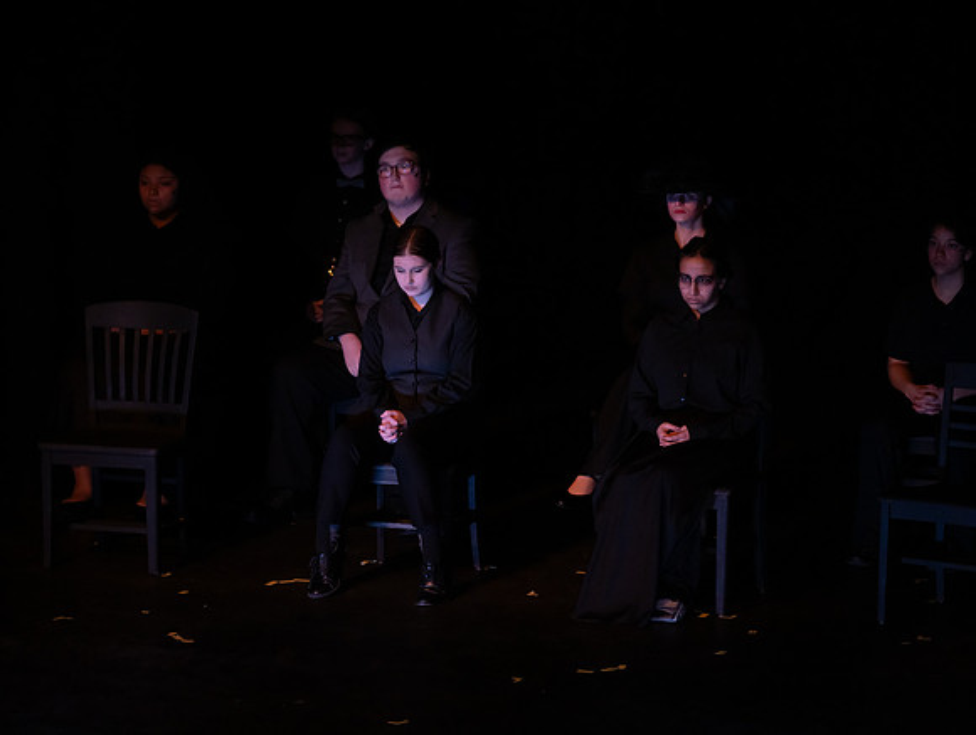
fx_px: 6251
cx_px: 488
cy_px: 368
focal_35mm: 221
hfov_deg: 8.9
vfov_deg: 6.7
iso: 3200
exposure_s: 1/320
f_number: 2.8
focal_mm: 200
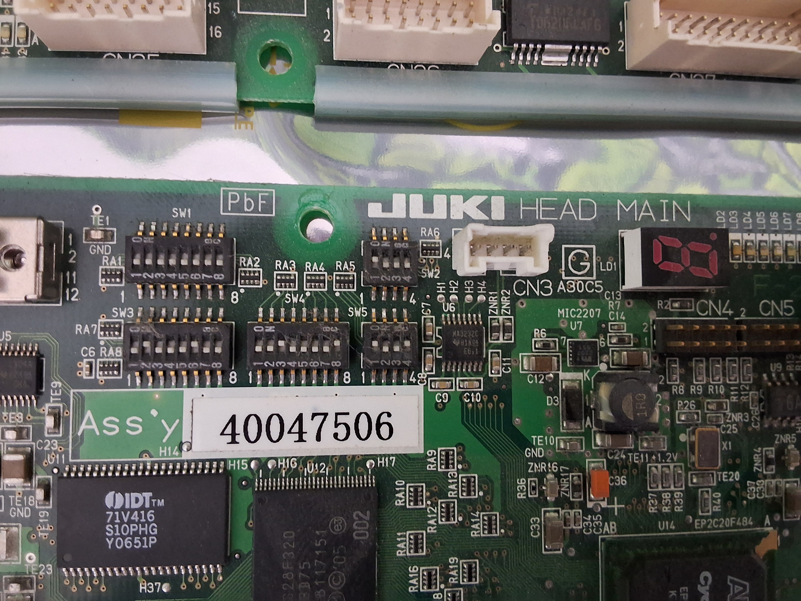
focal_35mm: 28
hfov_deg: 63.4
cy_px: 300
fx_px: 648
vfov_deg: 49.7
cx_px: 400
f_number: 1.9
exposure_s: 1/20
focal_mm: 2.91
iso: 400
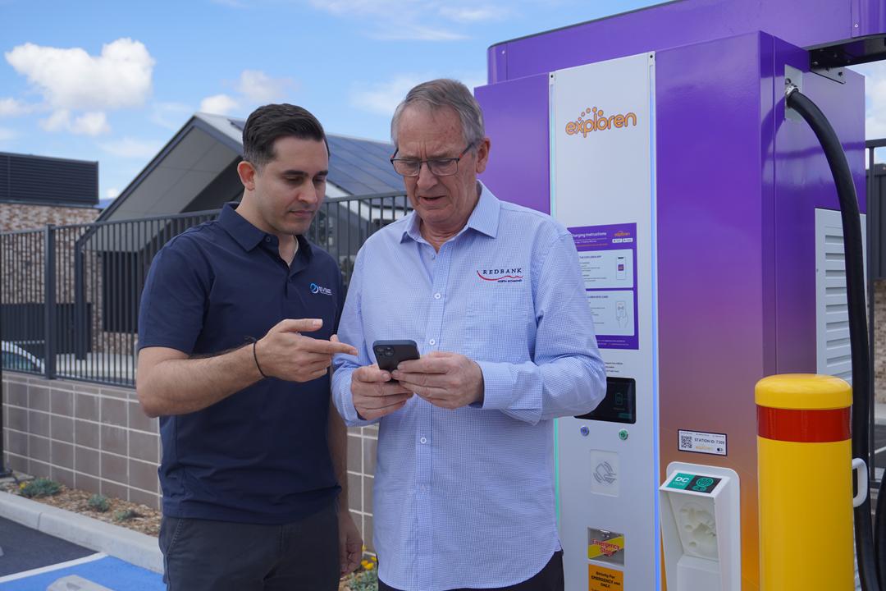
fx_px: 923
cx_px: 443
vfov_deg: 35.5
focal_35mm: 38
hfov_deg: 51.3
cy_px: 296
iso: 100
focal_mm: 25
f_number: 4.5
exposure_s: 1/500
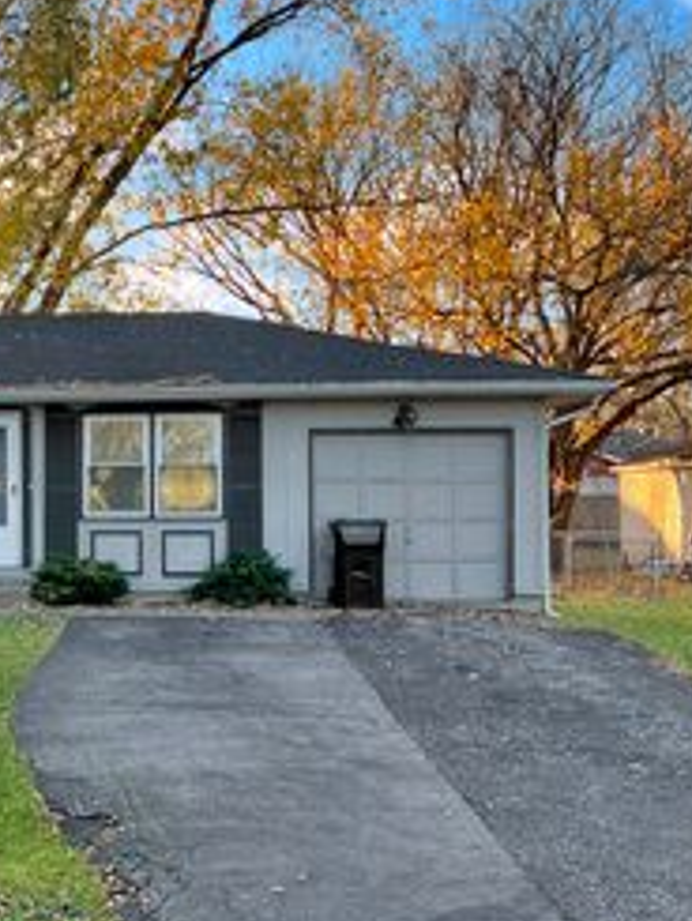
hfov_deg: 26.5
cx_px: 53
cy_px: 472
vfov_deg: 36.2
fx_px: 1411
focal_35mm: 53
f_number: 1.5
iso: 50
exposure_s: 1/380
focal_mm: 5.7
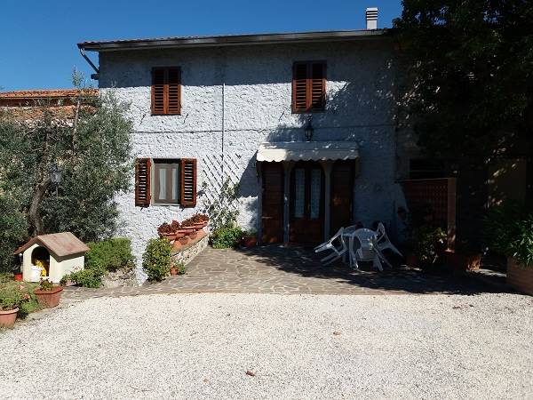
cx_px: 266
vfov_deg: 49.7
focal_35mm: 28
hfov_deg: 63.4
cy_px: 200
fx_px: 431
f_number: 1.9
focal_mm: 3.7
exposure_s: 1/1801
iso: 64
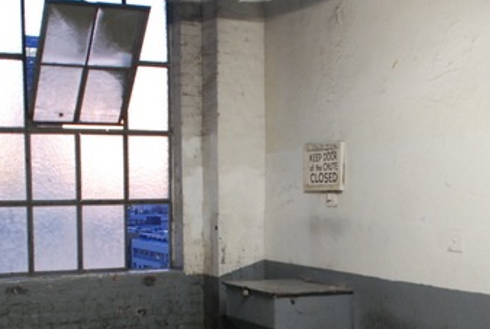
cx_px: 331
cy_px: 301
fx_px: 969
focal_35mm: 71
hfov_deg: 28.2
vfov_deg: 18.9
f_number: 3.8
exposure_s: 1/13
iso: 800
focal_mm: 20
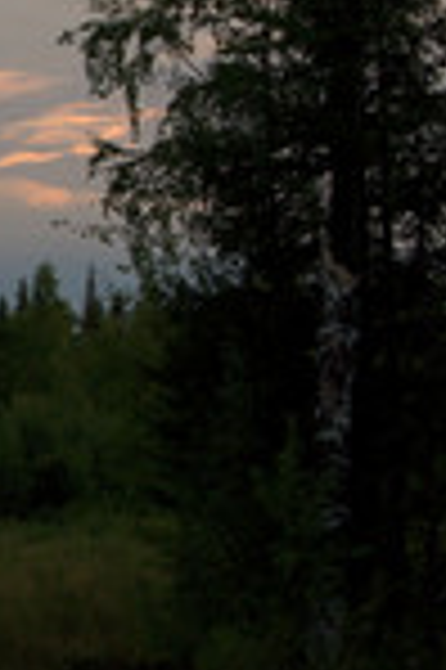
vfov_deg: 11.6
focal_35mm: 177
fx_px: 3291
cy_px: 283
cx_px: -232
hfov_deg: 7.6
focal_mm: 35
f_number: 7.1
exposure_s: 1/100
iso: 500
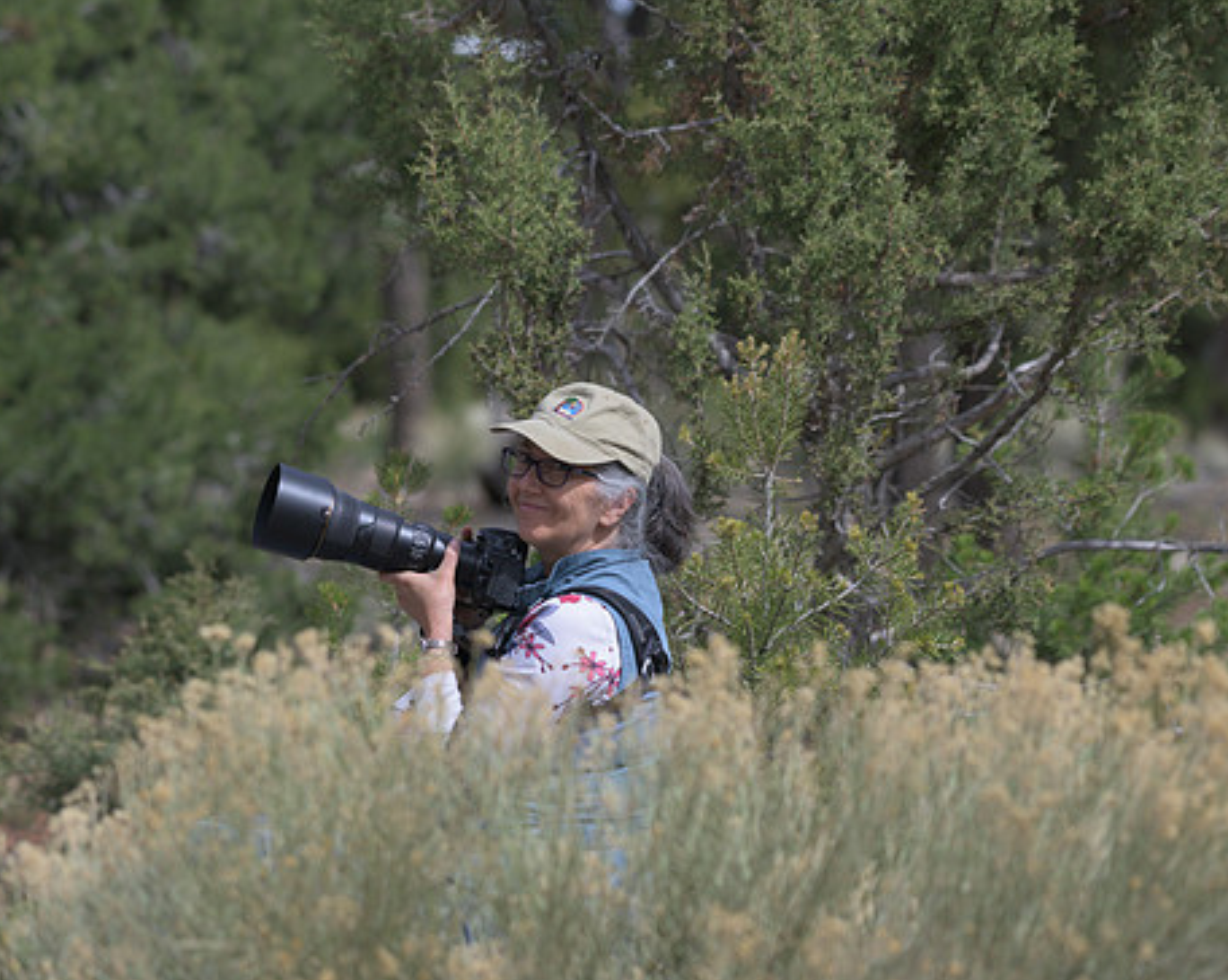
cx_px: 460
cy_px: 510
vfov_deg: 6.5
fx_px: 8679
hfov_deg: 8.1
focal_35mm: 239
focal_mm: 200
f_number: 5.6
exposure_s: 1/1600
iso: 360
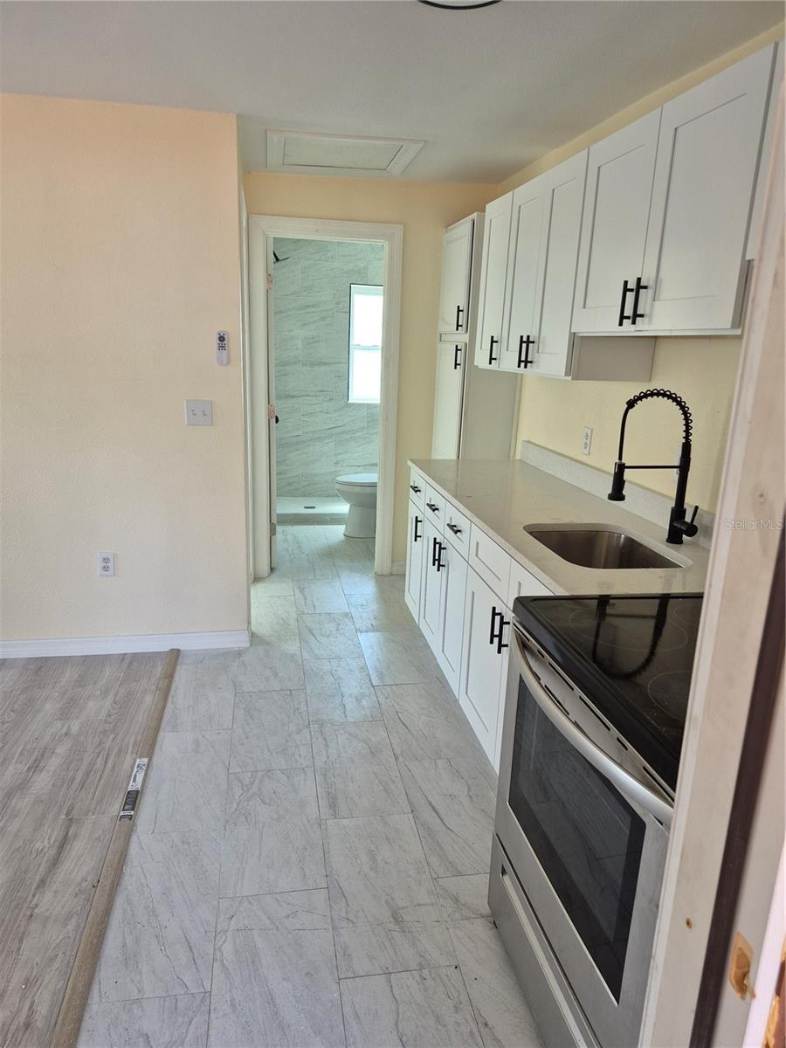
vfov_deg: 73.9
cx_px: 393
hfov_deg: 58.9
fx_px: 696
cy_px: 524
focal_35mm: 23
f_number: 1.8
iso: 125
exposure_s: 1/180
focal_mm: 5.4
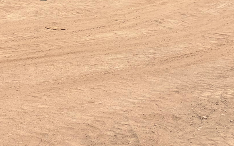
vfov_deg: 12.4
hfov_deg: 19.6
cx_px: -79
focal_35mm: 97
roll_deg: +1.1
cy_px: -114
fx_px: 619
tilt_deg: +4.5
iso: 50
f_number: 1.6
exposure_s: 1/6329
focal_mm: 5.96
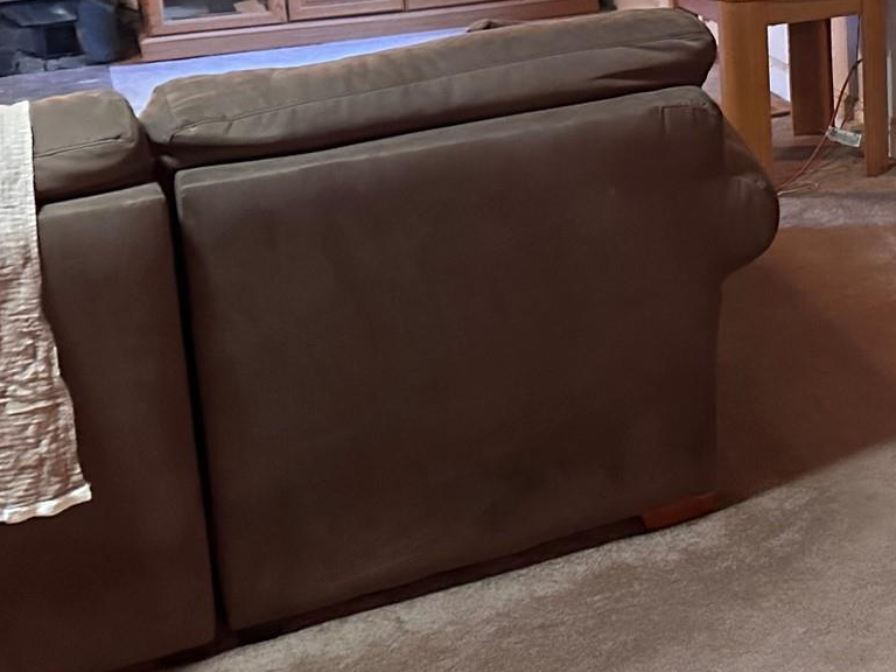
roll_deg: +0.4
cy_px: -43
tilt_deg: -9.3
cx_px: 1110
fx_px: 1657
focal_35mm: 64
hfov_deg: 26.5
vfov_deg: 21.9
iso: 1000
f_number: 1.78
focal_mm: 6.86
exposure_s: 1/40
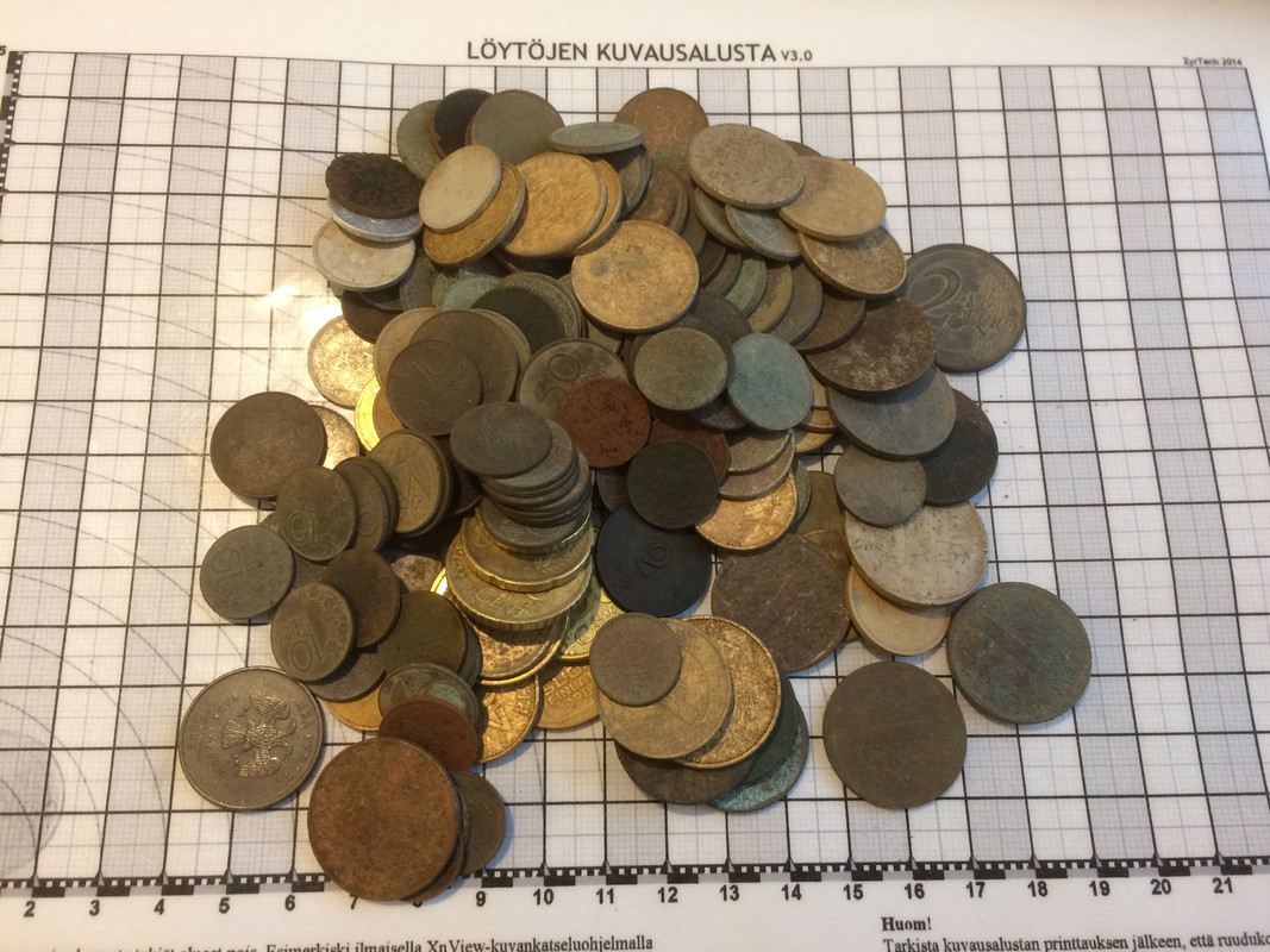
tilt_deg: -75.1
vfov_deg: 48.2
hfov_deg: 61.7
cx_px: 635
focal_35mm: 29
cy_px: 476
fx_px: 1064
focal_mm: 4.15
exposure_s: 1/33
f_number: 2.2
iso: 200
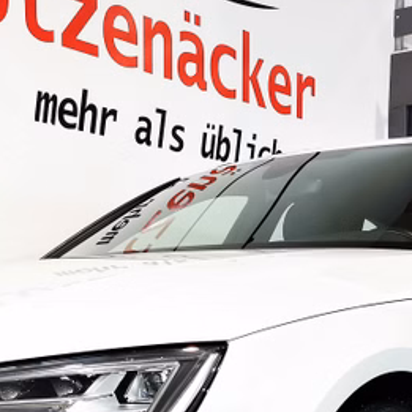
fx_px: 1023
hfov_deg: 22.7
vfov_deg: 21.7
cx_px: 161
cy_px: 436
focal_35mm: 76
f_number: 1.8
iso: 160
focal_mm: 5.58
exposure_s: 1/50
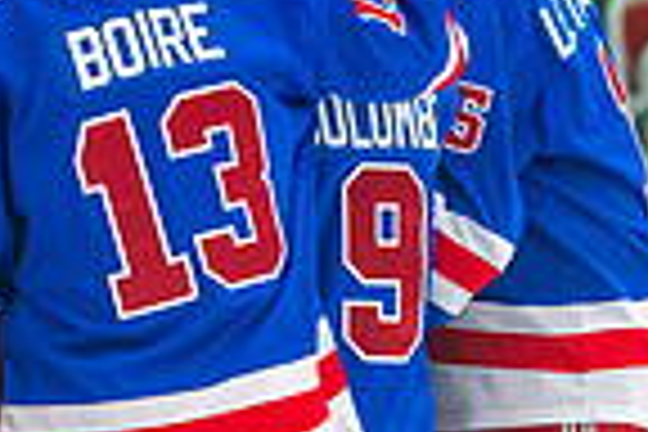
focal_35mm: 735
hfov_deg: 2.8
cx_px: -302
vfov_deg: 1.9
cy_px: -425
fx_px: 13229
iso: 3200
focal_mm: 182
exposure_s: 1/1000
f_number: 2.8
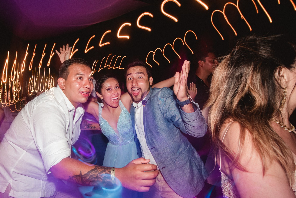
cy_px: 98
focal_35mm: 21
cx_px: 111
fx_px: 173
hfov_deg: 79.7
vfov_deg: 59.6
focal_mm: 16
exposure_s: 1/4
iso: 2000
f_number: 8
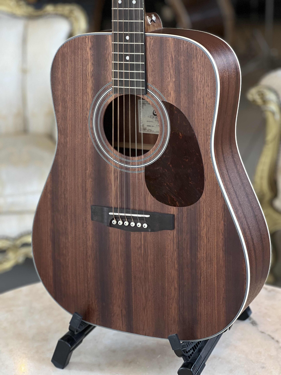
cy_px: 188
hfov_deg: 19.1
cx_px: 140
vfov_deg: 25.3
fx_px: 833
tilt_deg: -20.9
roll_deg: +4.6
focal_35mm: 77
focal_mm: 9
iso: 200
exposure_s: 1/40
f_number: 2.8
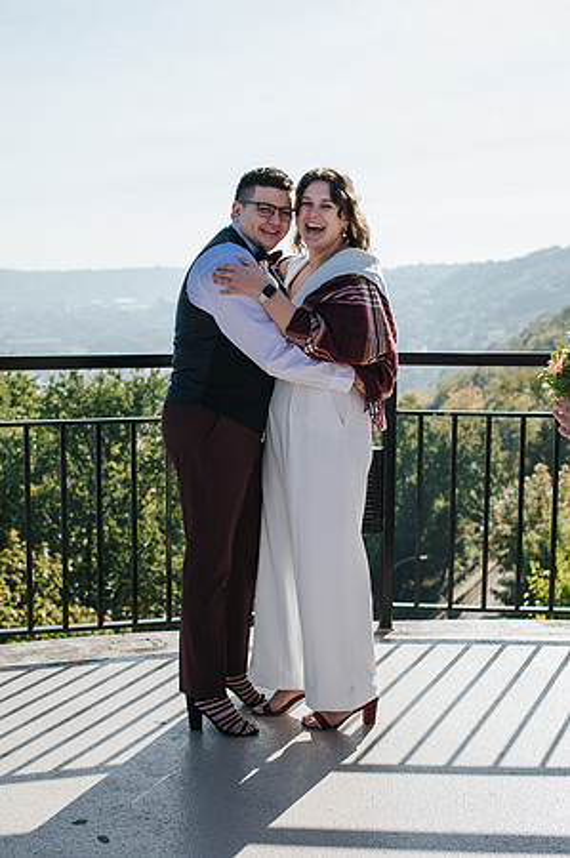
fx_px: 1254
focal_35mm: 53
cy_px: 429
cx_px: 236
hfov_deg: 25.6
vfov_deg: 37.8
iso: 100
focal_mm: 35
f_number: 3.2
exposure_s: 1/1000
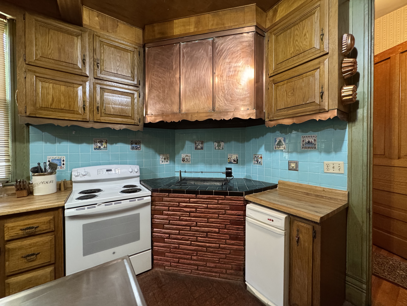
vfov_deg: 85.7
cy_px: 153
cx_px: 204
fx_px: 165
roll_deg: +0.0
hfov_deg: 102.1
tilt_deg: -0.8
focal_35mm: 14
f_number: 2.2
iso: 640
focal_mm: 2.22
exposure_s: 1/60
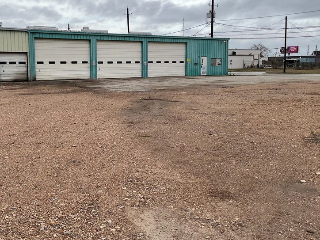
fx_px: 379
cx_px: 109
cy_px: 98
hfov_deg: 45.2
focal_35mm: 41
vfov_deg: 35.0
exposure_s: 1/1311
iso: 16
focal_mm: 3
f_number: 1.8
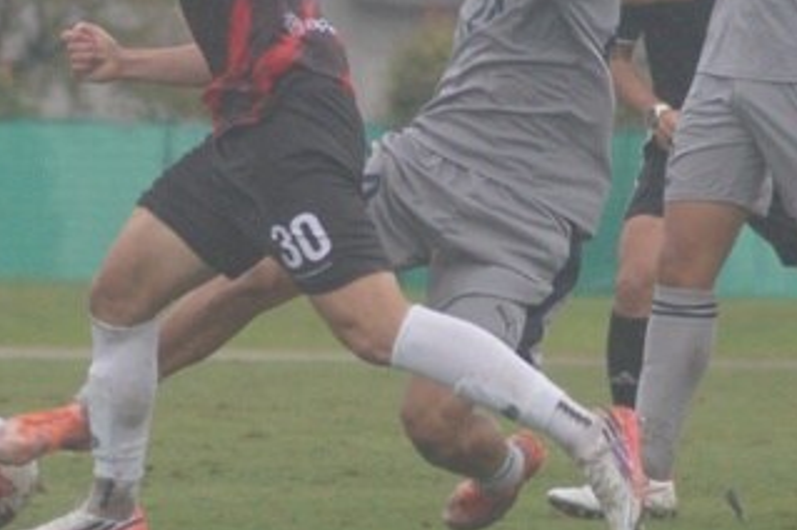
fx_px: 18710
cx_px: 217
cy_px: 126
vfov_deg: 1.6
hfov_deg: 2.4
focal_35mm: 846
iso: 1250
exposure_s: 1/500
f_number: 5.6
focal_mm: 200
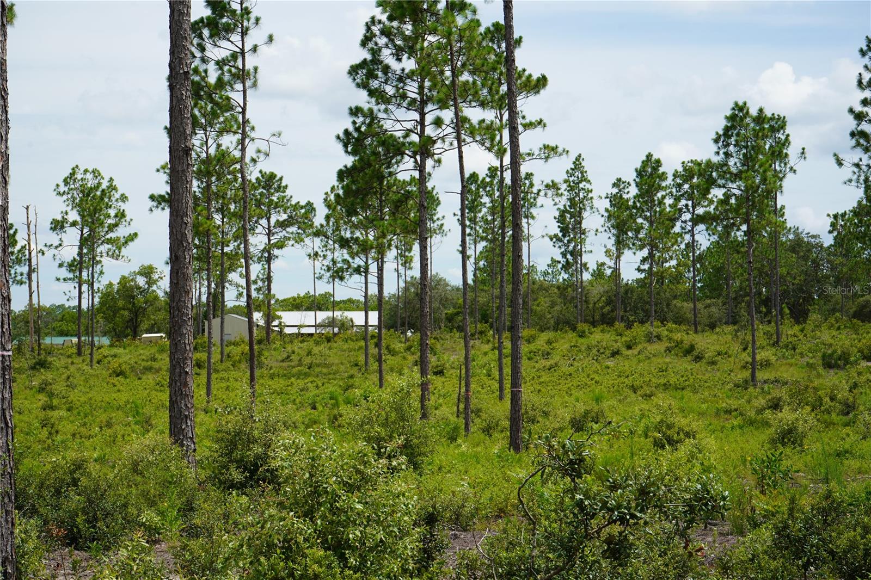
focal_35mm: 68
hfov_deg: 29.7
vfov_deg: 20.0
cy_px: 290
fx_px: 1645
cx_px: 436
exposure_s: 1/160
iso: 100
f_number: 11
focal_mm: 68
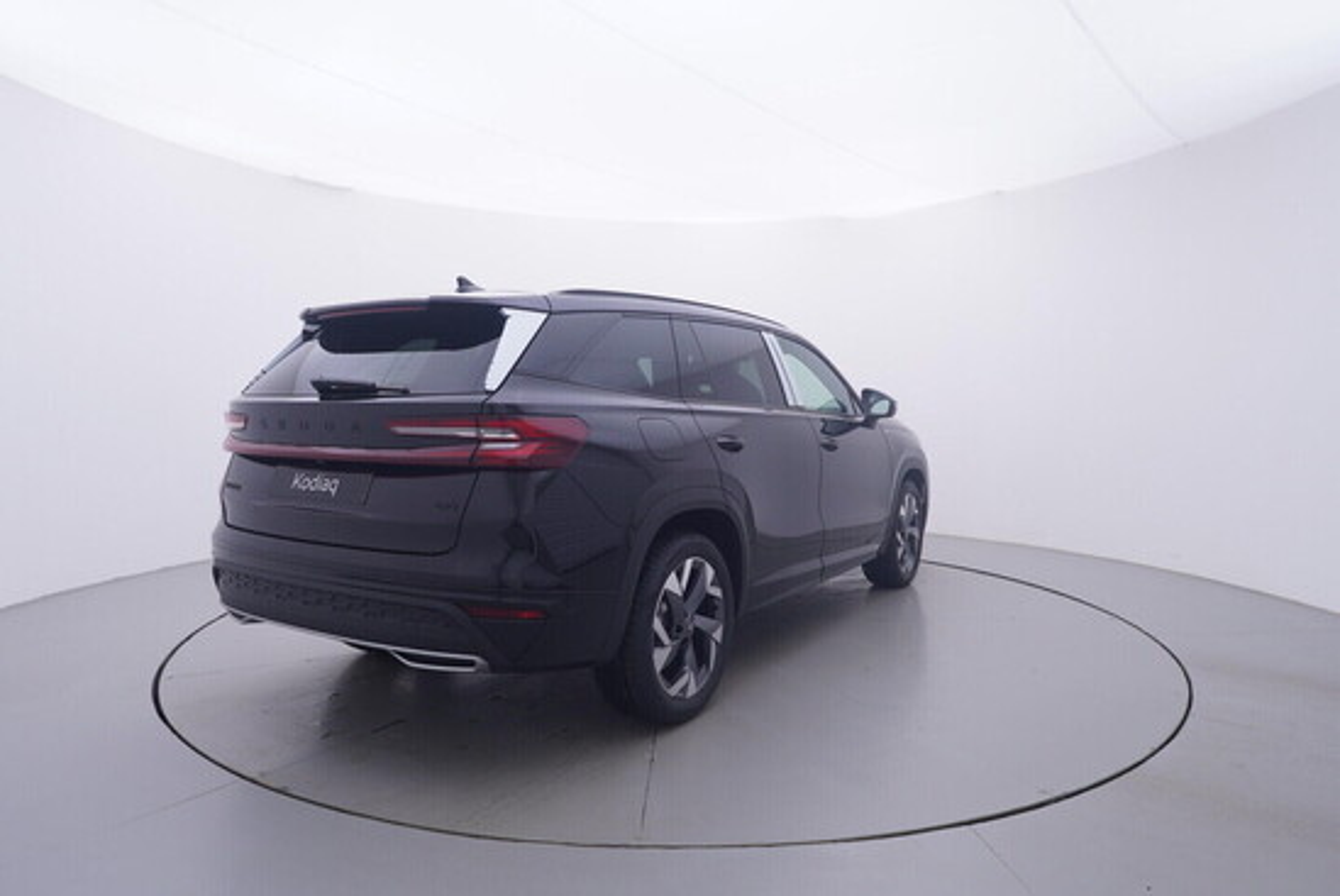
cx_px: 670
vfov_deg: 56.2
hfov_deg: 77.3
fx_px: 838
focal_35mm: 22
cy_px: 448
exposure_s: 1/80
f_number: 5
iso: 200
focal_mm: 15
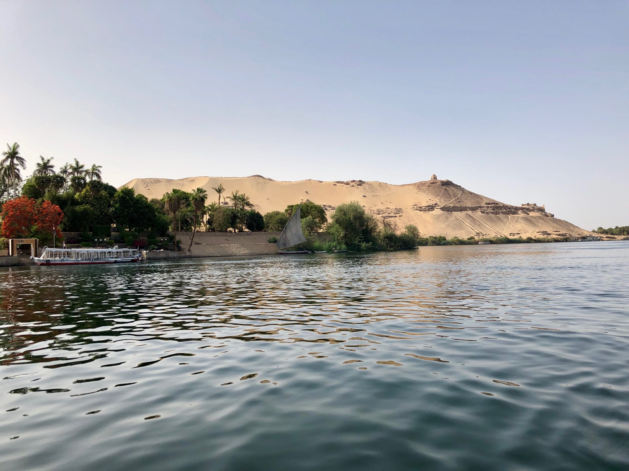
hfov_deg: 63.4
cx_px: 314
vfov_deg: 49.7
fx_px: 509
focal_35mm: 28
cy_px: 236
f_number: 1.8
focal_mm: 3.99
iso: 20
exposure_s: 1/2825
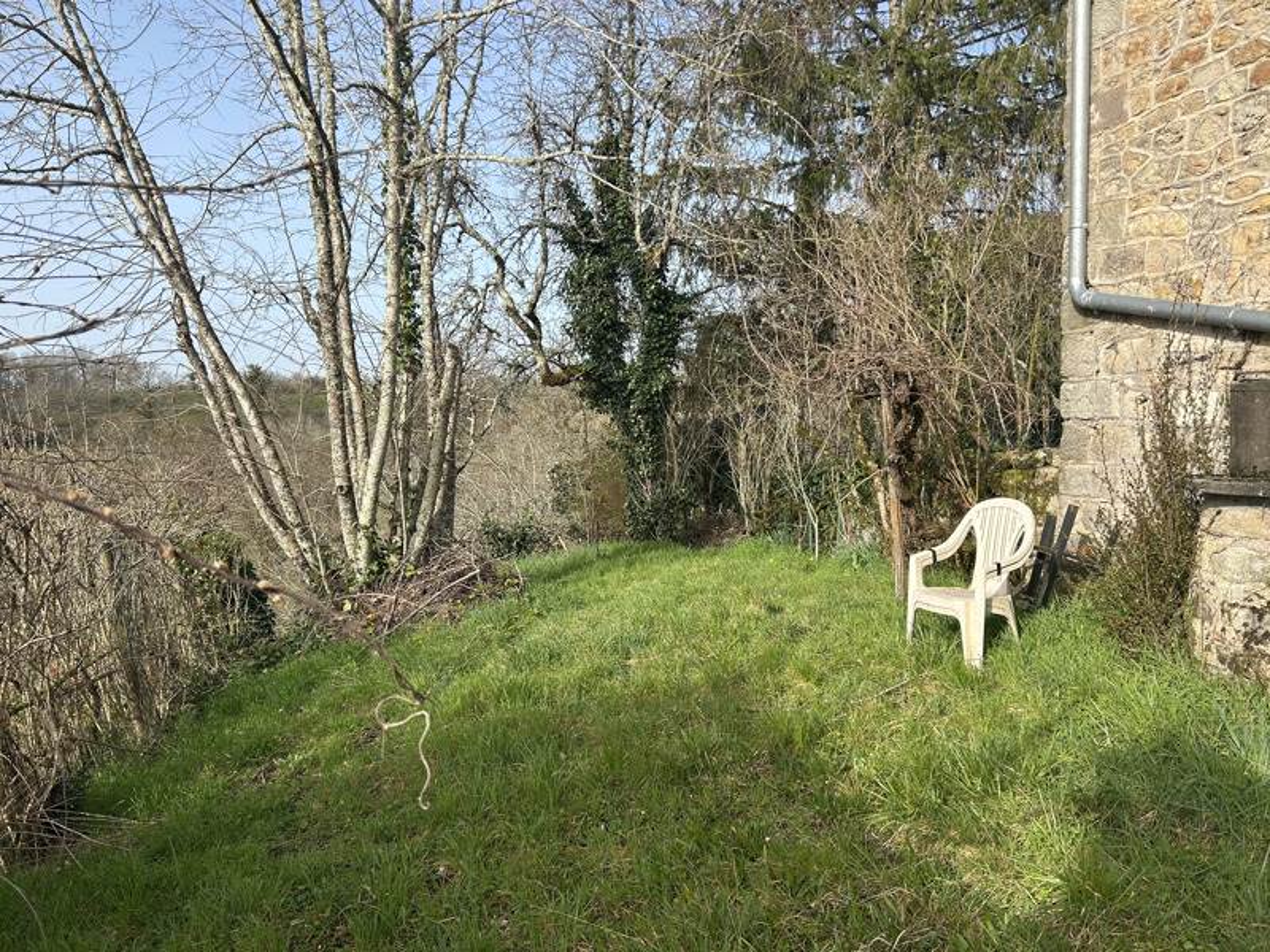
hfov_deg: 67.3
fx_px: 954
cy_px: 476
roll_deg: +0.7
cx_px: 635
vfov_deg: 53.1
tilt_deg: -3.5
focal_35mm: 26
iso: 50
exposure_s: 1/2123
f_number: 1.5
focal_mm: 5.7
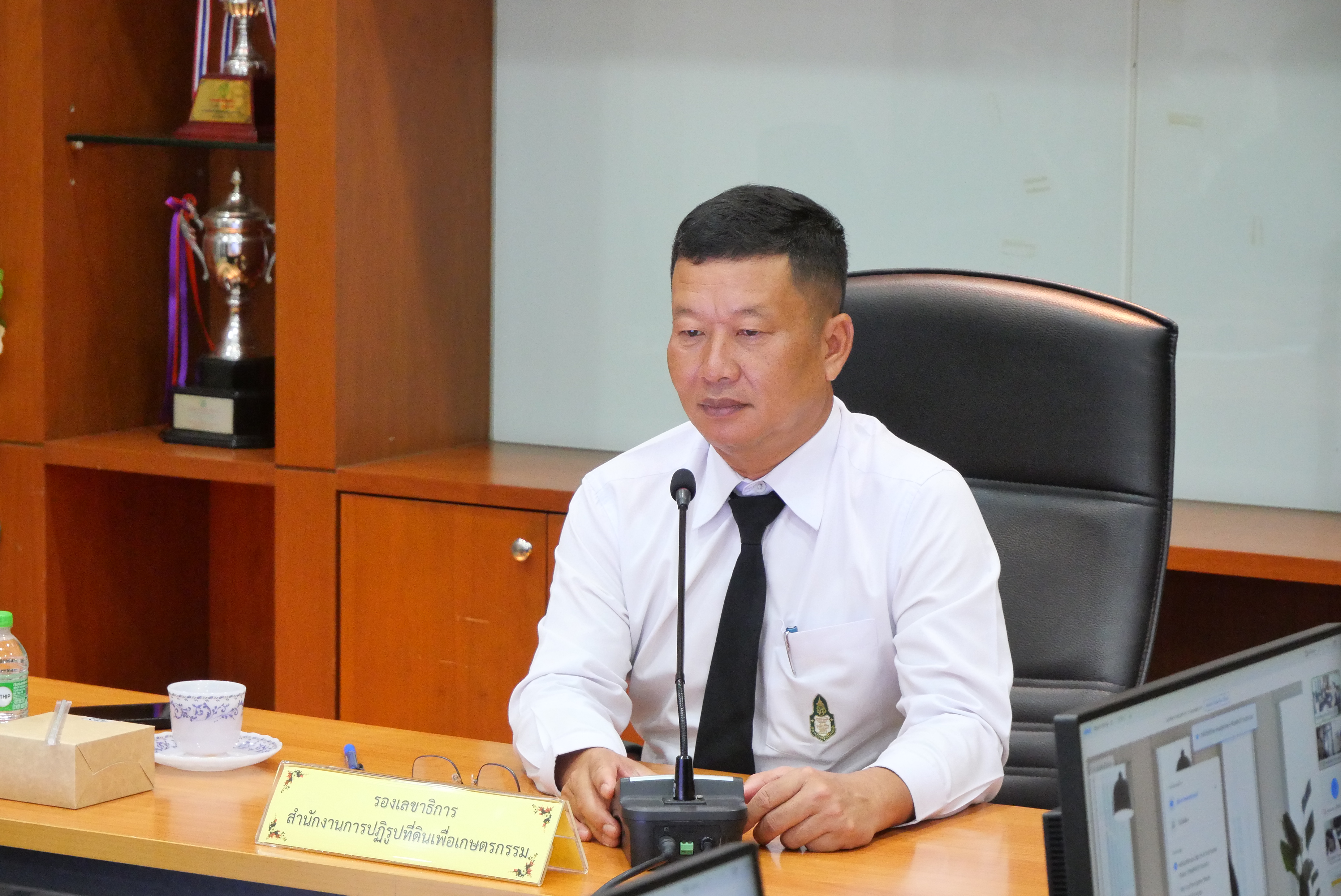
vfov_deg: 11.1
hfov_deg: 16.5
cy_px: 448
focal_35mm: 124
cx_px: 670
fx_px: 4622
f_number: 5.6
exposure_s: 1/30
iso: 3200
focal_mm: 60
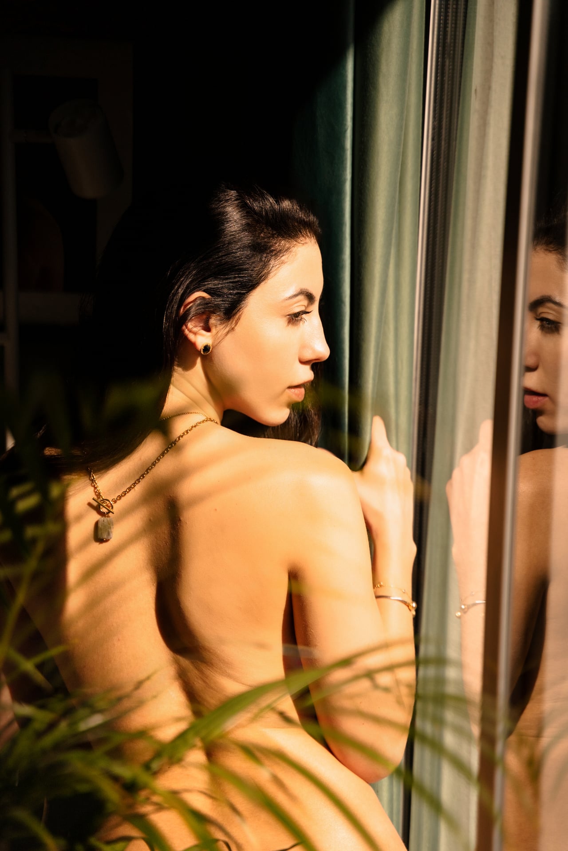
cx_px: 284
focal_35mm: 70
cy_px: 426
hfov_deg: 19.5
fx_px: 1657
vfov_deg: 28.8
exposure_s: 1/8000
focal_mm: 70
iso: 160
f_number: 2.8
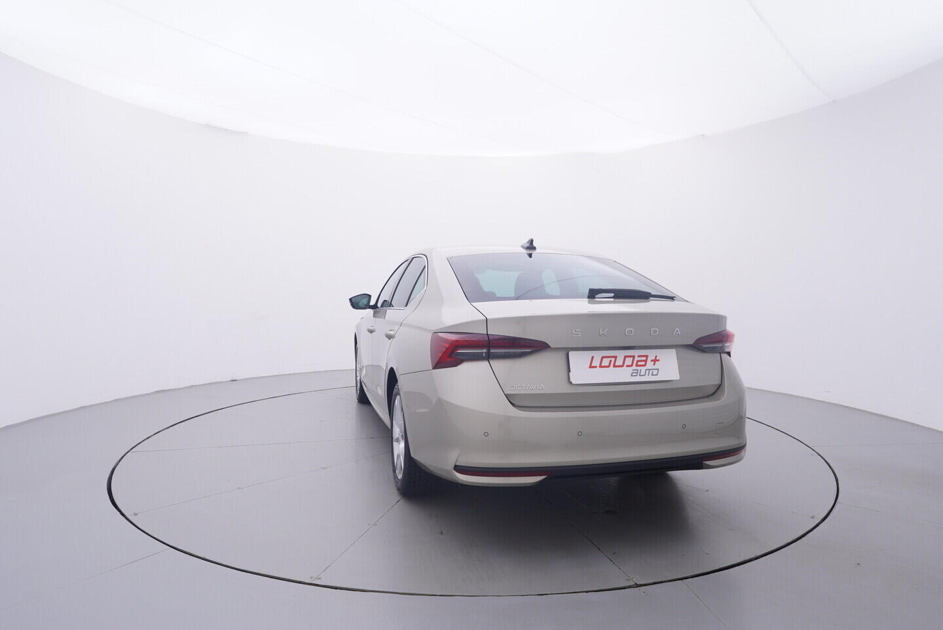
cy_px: 315
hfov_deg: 77.3
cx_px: 472
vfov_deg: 56.2
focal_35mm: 22
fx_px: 590
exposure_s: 1/80
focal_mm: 15
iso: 200
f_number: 5
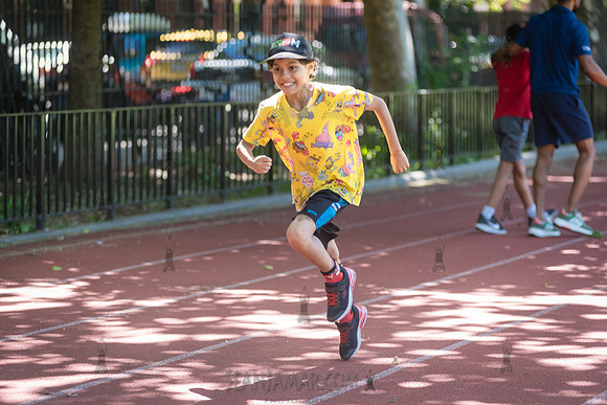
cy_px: 202
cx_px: 304
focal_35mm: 135
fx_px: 2277
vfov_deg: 10.2
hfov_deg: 15.2
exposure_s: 1/640
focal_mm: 135
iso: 1000
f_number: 3.5
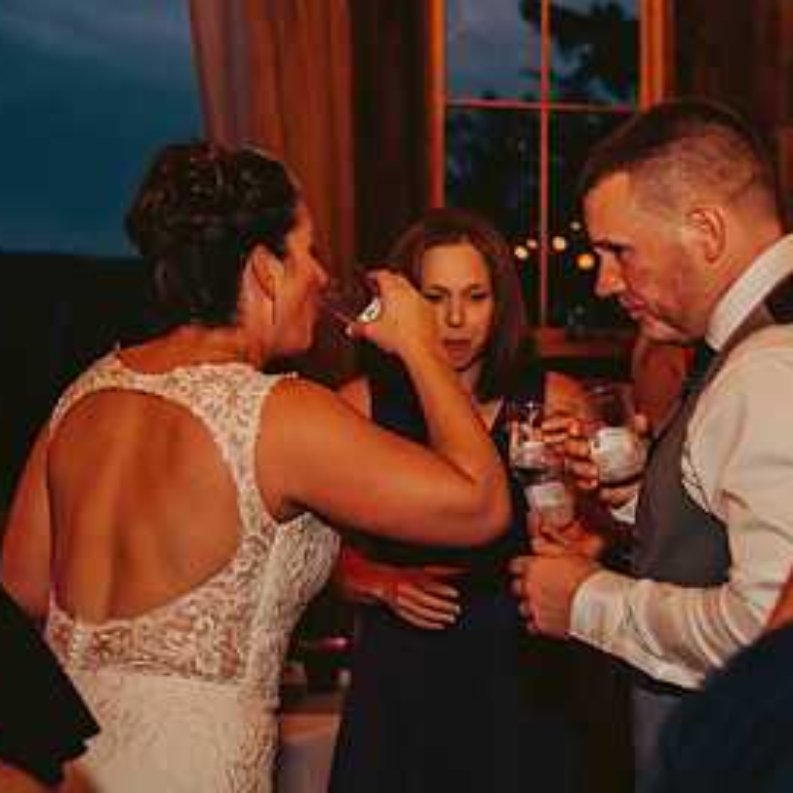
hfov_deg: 21.5
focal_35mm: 80
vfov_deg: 21.7
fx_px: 2073
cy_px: 399
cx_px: 571
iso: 1600
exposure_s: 1/125
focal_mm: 44
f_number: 2.8
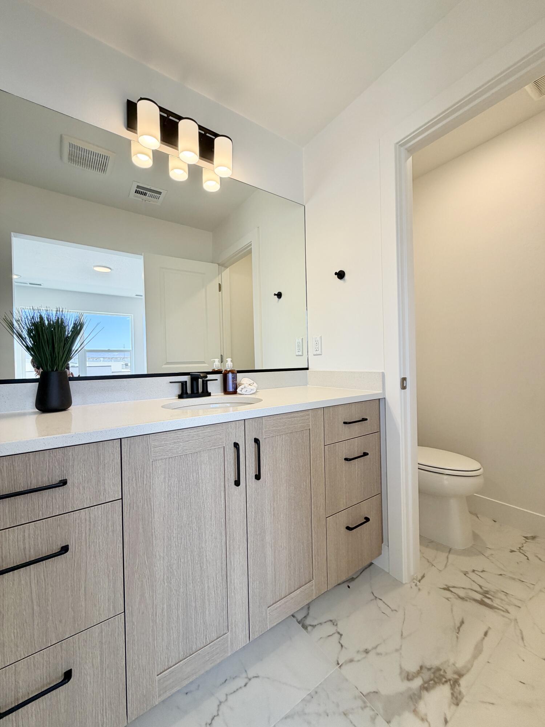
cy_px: 364
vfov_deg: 102.1
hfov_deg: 85.7
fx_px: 294
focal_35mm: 14
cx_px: 272
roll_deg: +1.7
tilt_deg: -0.5
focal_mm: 2.22
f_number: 2.2
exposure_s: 1/126
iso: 50
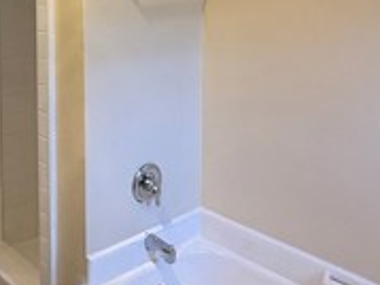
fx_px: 549
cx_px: 89
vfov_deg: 27.6
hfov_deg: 37.2
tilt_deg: -7.4
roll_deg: -0.2
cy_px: 9
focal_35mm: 50
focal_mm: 2.22
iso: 80
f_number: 2.2
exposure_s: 1/120
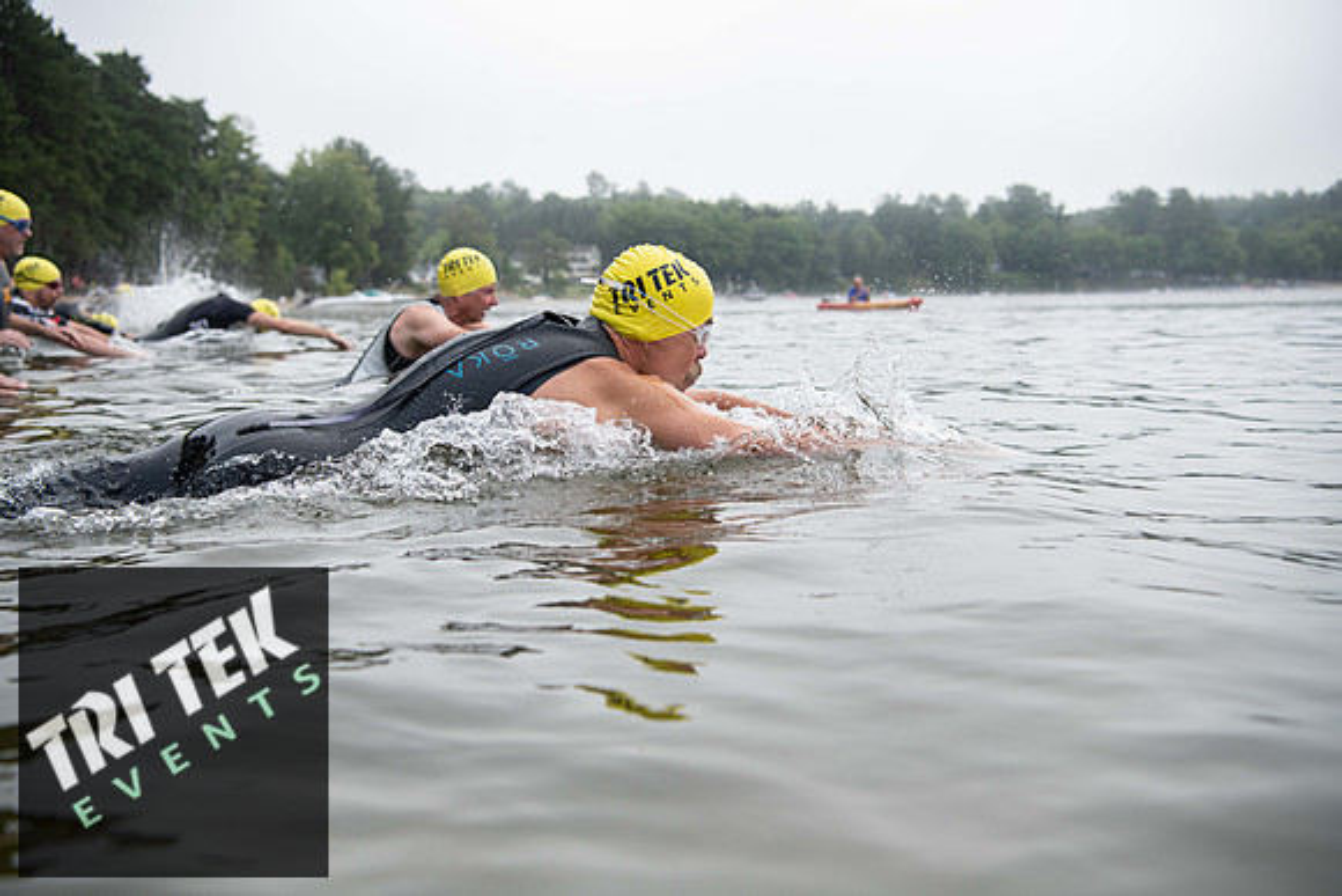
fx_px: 1491
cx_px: 671
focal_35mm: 40
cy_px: 448
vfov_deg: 33.4
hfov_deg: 48.4
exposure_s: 1/640
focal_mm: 40
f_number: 4
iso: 320
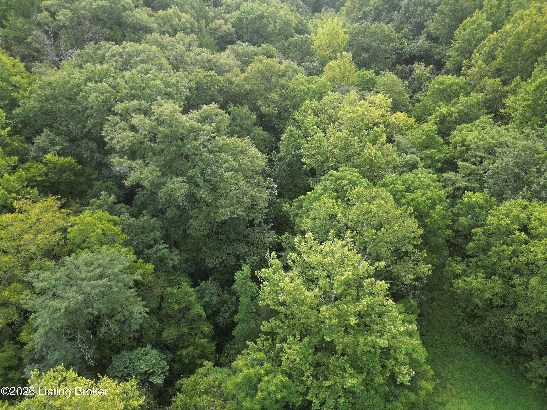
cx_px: 274
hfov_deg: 71.6
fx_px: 379
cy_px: 205
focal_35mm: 24
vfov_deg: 56.8
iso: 100
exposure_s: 1/320
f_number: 1.7
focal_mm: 6.72
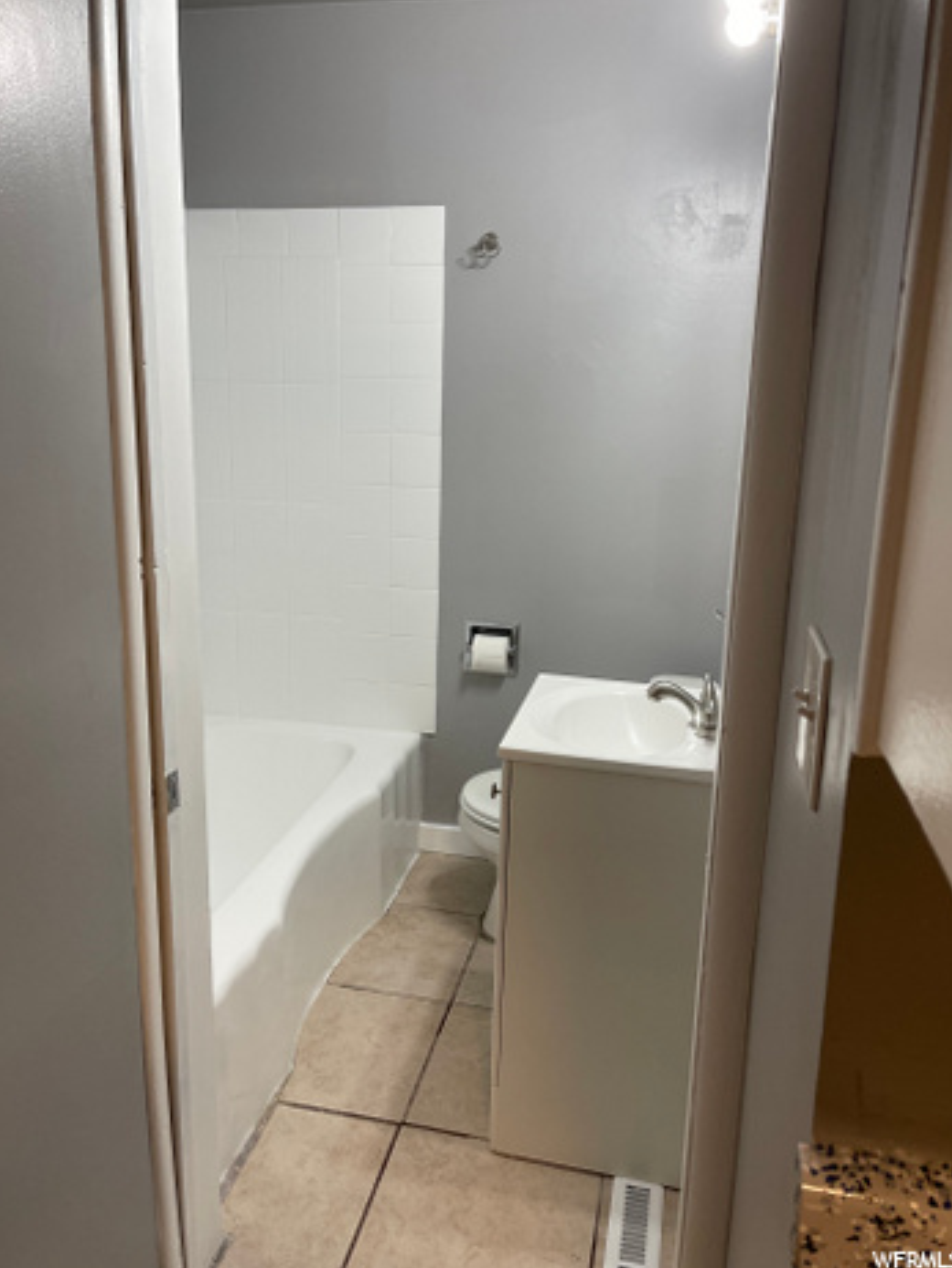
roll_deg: -0.8
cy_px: 612
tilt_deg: -13.1
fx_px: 989
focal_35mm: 27
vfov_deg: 65.3
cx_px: 466
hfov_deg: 51.4
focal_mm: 5.1
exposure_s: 1/120
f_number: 1.6
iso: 125
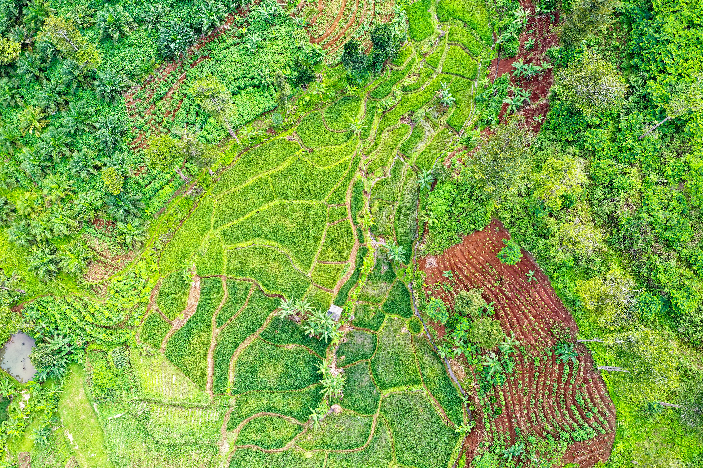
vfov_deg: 46.4
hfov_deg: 65.5
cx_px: 352
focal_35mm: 28
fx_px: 547
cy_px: 234
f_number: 4.5
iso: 100
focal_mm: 10.26
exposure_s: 1/160
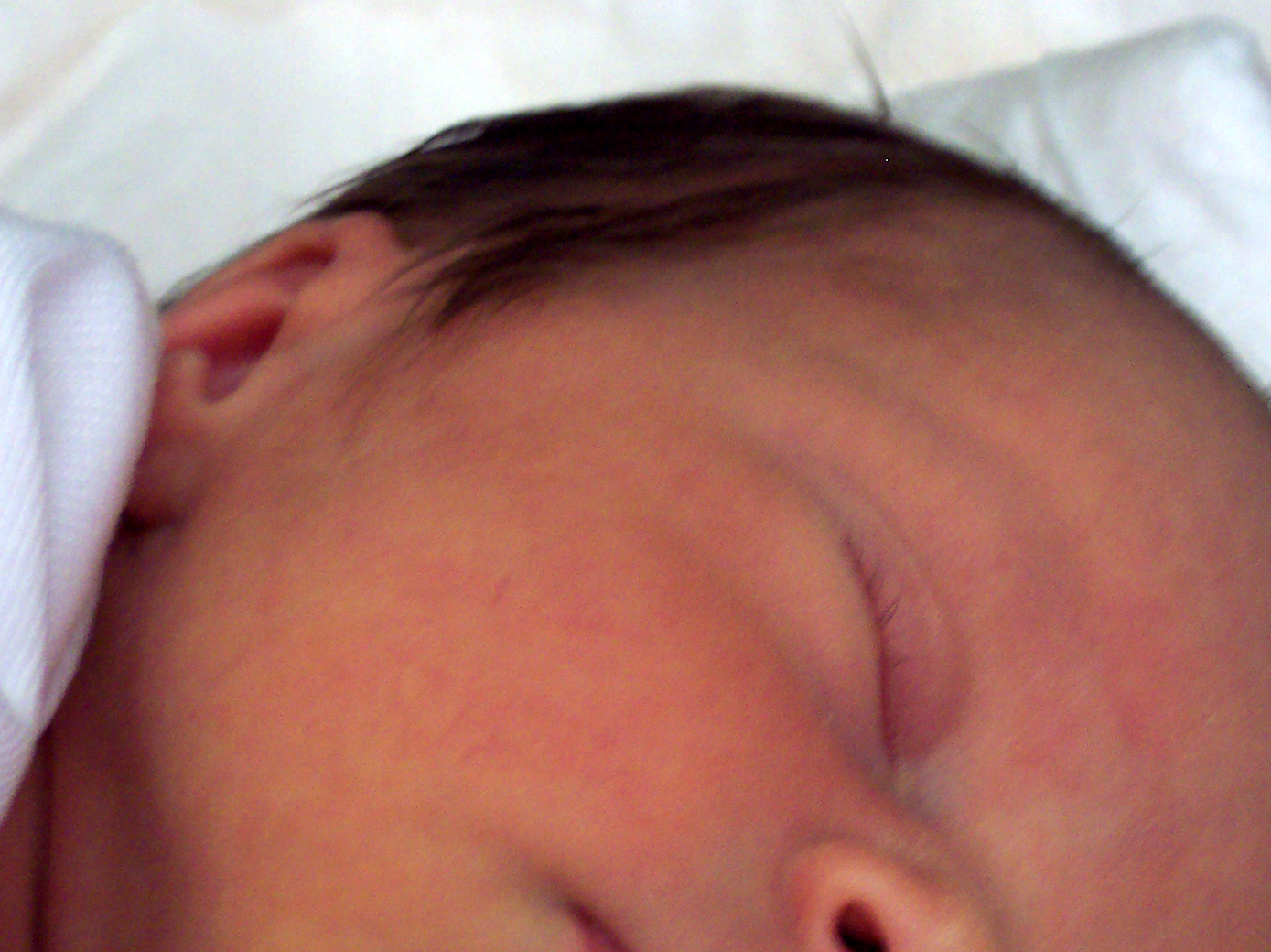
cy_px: 812
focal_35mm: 117
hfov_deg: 16.8
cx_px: 371
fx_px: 4293
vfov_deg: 12.6
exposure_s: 1/15
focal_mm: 13.3
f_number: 3.4
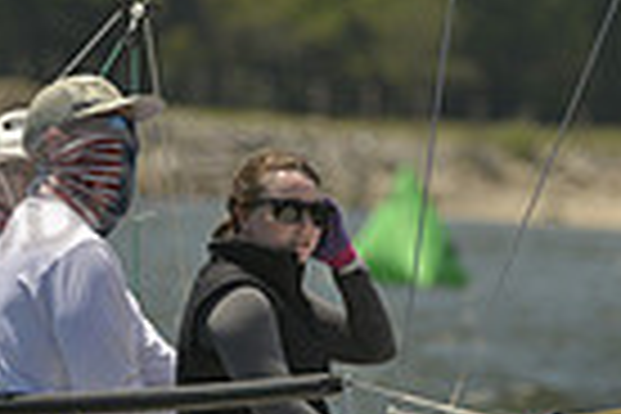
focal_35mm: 1676
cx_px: 603
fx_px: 28909
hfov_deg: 1.2
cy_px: 380
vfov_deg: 0.8
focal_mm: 400
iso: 280
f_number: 8
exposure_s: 1/1600
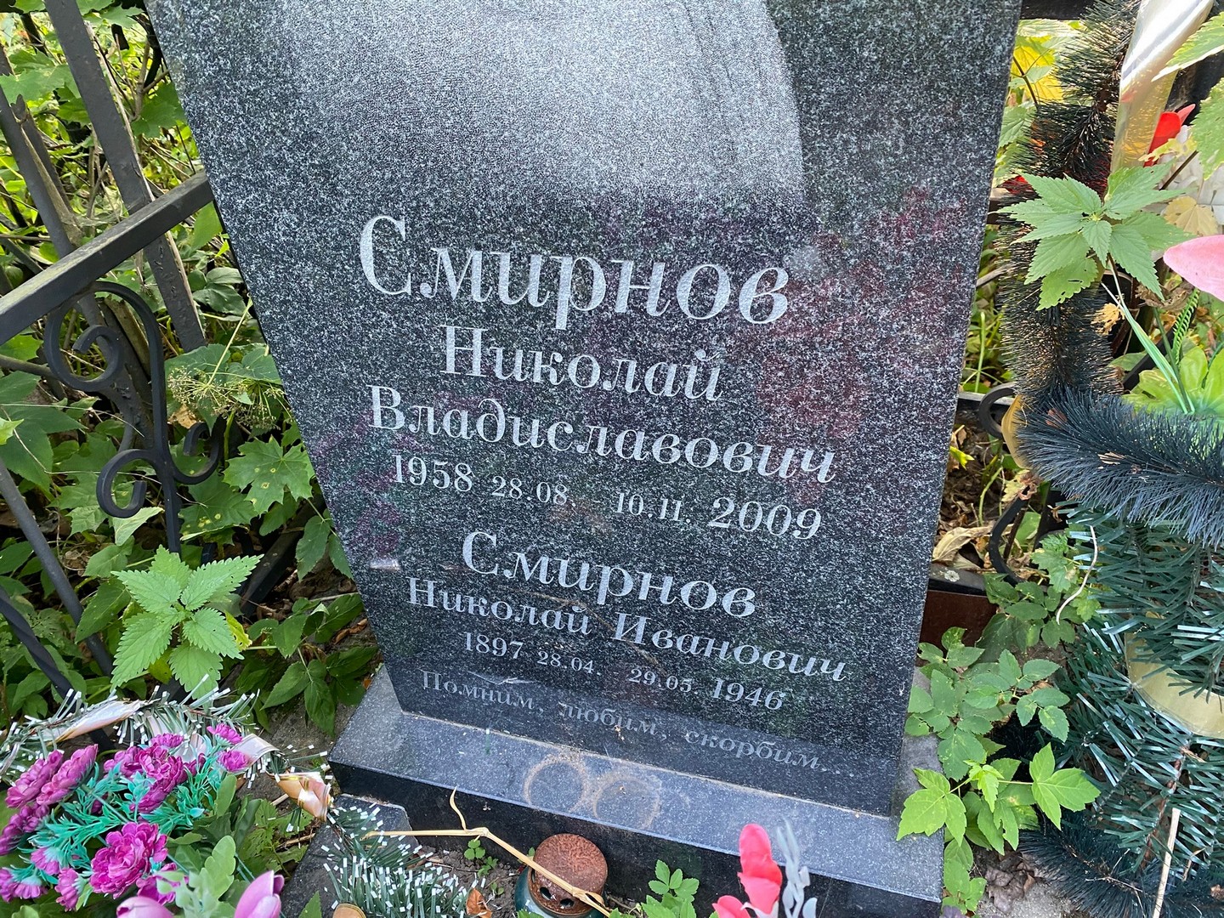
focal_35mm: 26
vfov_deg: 53.1
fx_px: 919
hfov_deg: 67.3
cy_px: 459
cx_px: 612
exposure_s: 1/56
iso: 125
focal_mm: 4.25
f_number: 1.8
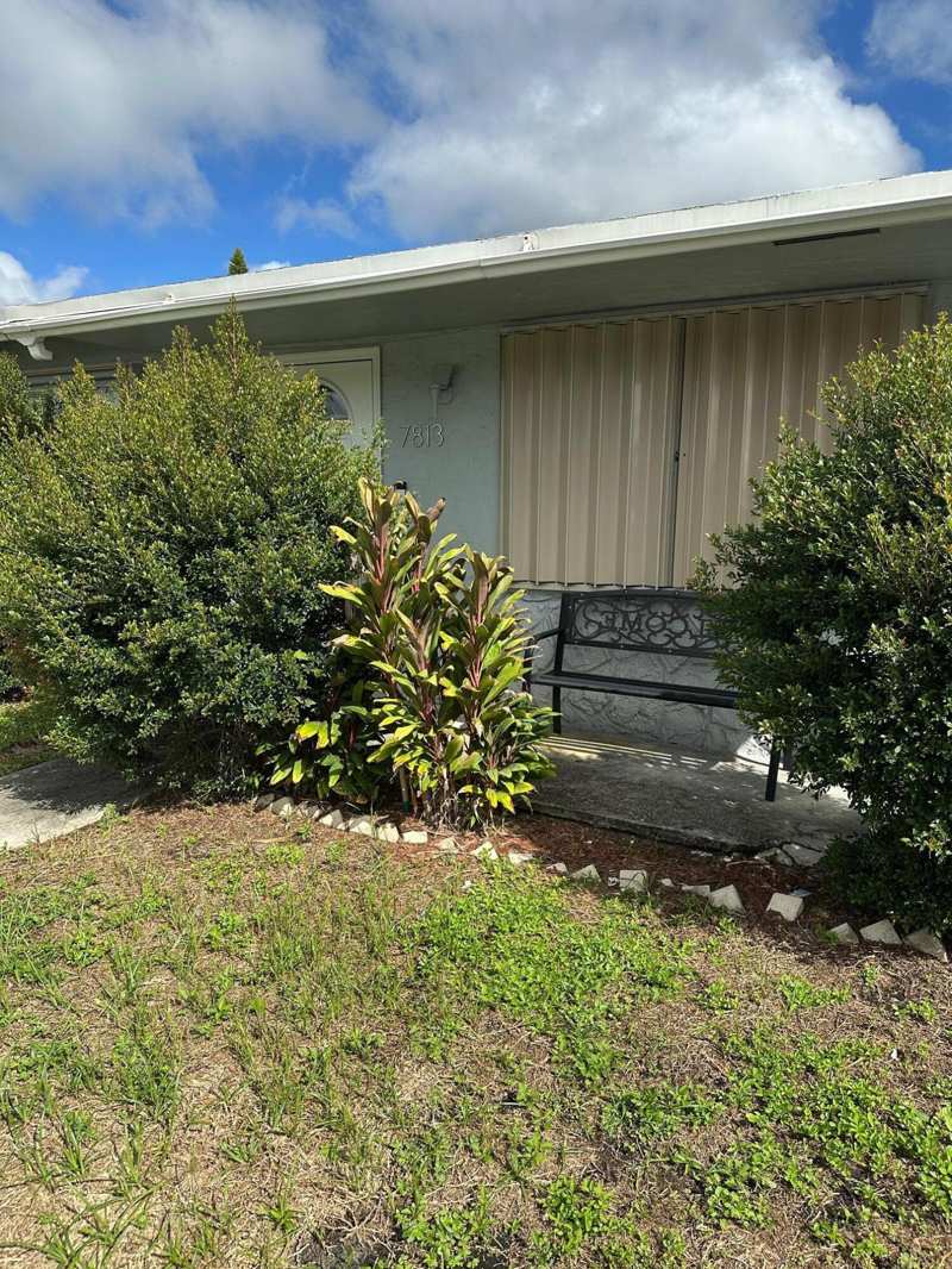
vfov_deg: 71.6
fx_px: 880
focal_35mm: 24
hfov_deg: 56.8
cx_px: 476
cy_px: 634
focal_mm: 6.86
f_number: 1.78
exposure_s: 1/3356
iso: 80
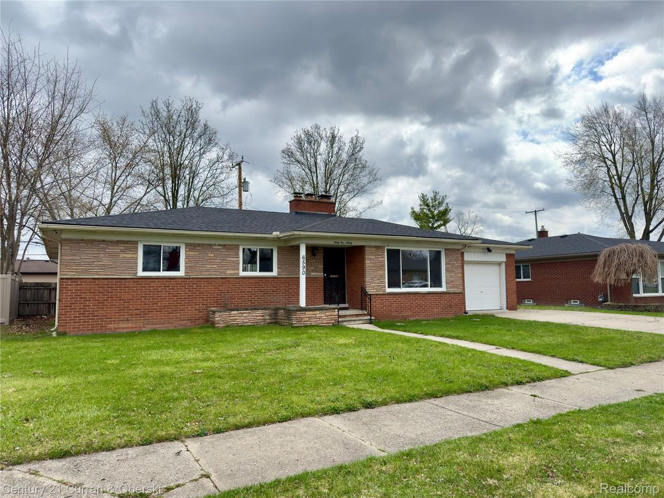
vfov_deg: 56.8
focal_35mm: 24
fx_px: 460
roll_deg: +0.9
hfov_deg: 71.6
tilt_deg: +4.5
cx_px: 332
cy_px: 249
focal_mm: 6.76
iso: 100
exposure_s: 1/3610
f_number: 1.78
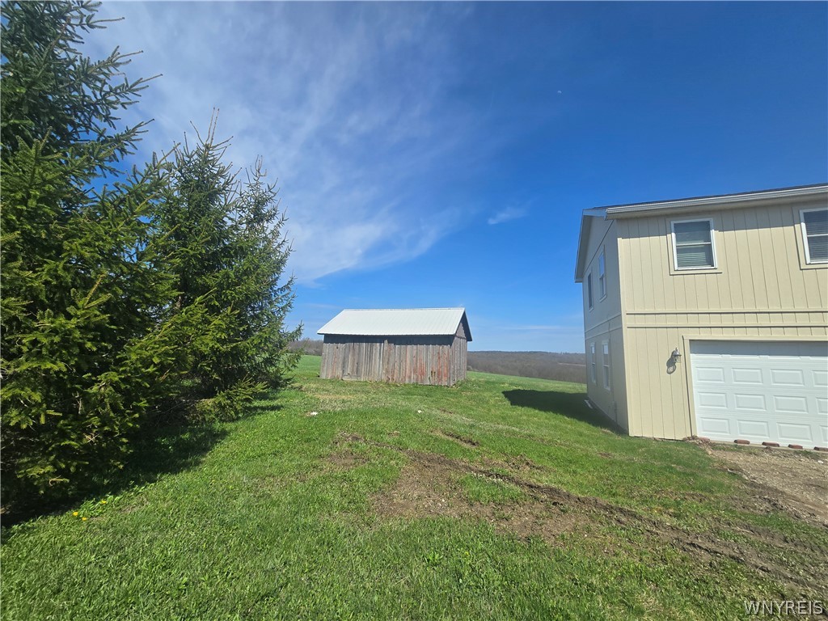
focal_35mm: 13
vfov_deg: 89.9
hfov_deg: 106.2
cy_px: 310
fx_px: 311
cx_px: 414
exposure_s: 1/3092
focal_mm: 2.2
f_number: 2.2
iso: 50
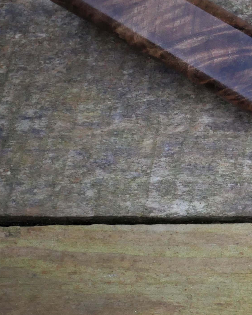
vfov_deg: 12.0
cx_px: 496
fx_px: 1491
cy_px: 223
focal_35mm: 160
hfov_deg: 9.1
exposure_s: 1/60
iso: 800
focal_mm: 25
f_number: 14
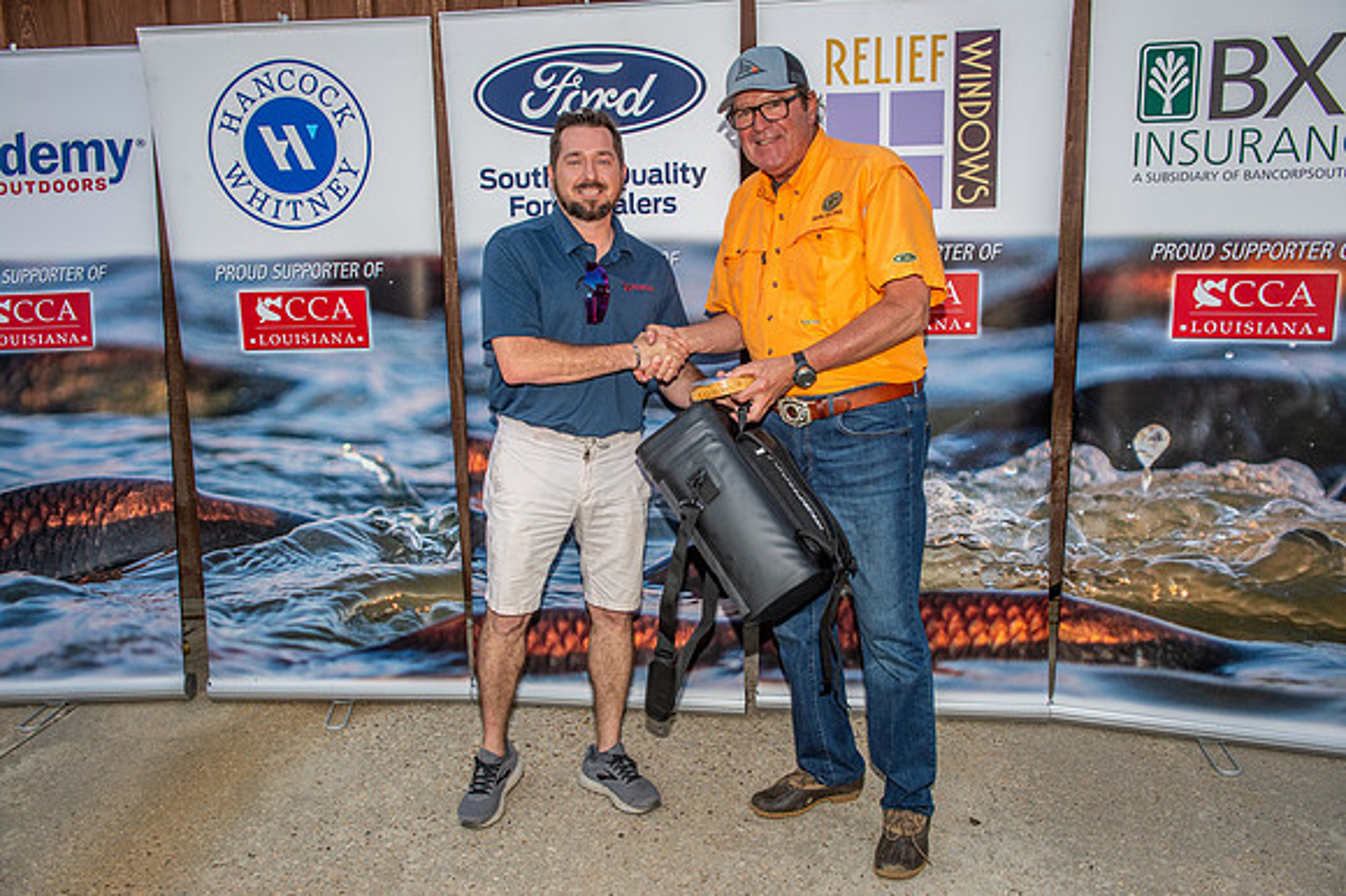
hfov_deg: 63.7
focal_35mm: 29
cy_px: 448
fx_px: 1084
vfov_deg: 44.9
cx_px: 673
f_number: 6.3
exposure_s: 1/200
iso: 160
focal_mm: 29
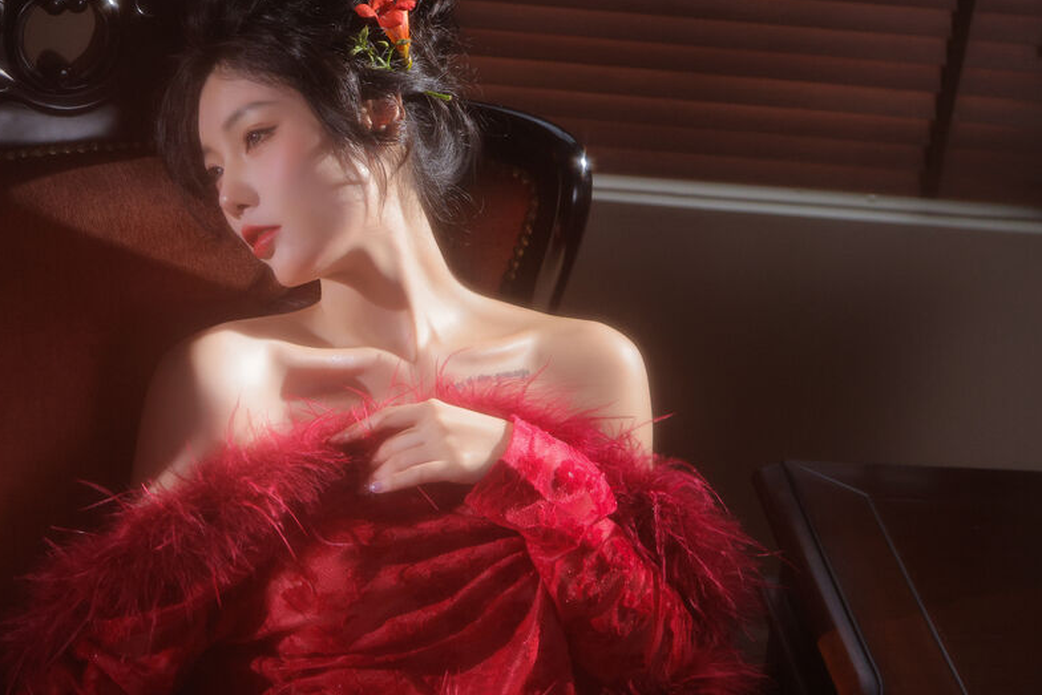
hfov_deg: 26.8
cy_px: 429
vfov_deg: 18.2
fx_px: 2171
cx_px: 332
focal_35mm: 75
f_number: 4
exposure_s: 1/160
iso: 3200
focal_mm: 50
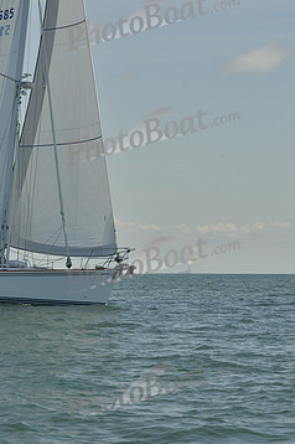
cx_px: 2
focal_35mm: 146
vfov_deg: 14.1
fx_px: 1798
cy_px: 215
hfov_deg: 9.3
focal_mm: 90
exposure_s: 1/500
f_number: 16
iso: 280
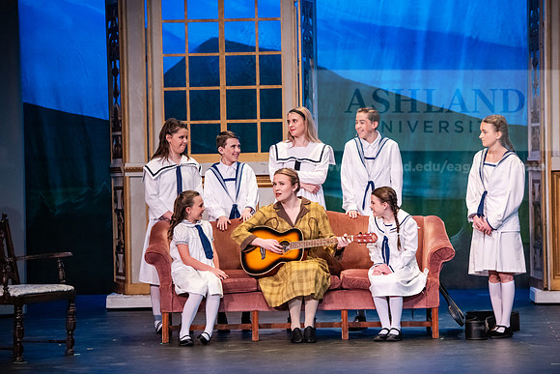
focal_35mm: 145
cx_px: 280
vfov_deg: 9.5
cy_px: 187
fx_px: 2256
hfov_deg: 14.2
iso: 3200
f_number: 3.2
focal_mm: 145
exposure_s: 1/200
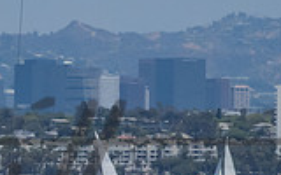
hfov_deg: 2.0
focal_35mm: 1031
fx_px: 7896
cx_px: -215
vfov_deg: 1.3
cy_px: 247
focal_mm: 155
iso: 640
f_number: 14
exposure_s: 1/1600
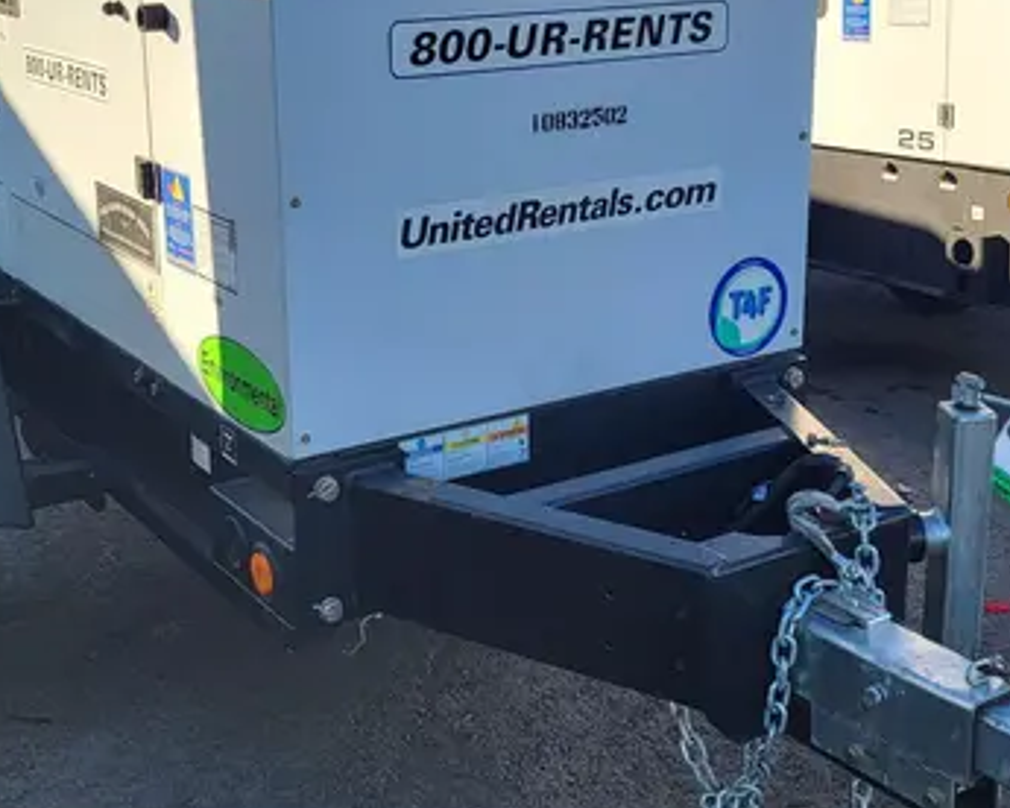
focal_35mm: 54
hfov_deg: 34.7
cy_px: 332
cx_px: 480
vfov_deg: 28.1
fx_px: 1614
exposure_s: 1/1212
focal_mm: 5.4
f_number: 1.8
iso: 40
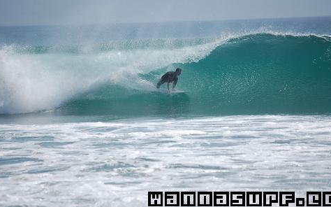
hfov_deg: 5.9
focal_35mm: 354
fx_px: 3193
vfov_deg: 3.7
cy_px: 88
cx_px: 174
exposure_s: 1/2000
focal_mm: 200
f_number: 5.6
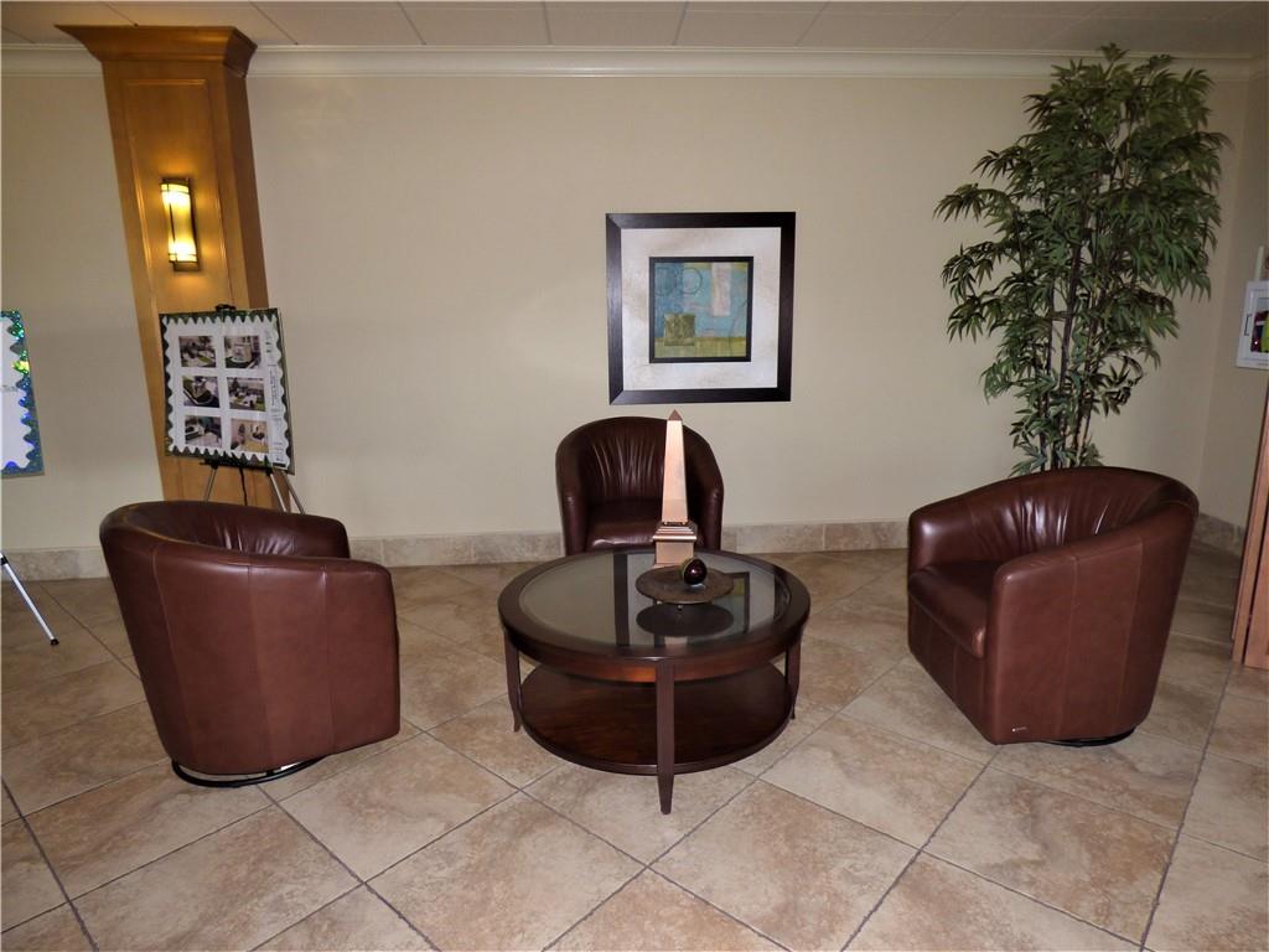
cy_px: 476
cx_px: 634
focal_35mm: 20
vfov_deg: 66.0
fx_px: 733
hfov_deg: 81.7
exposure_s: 1/60
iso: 100
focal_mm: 3.58
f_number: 2.8
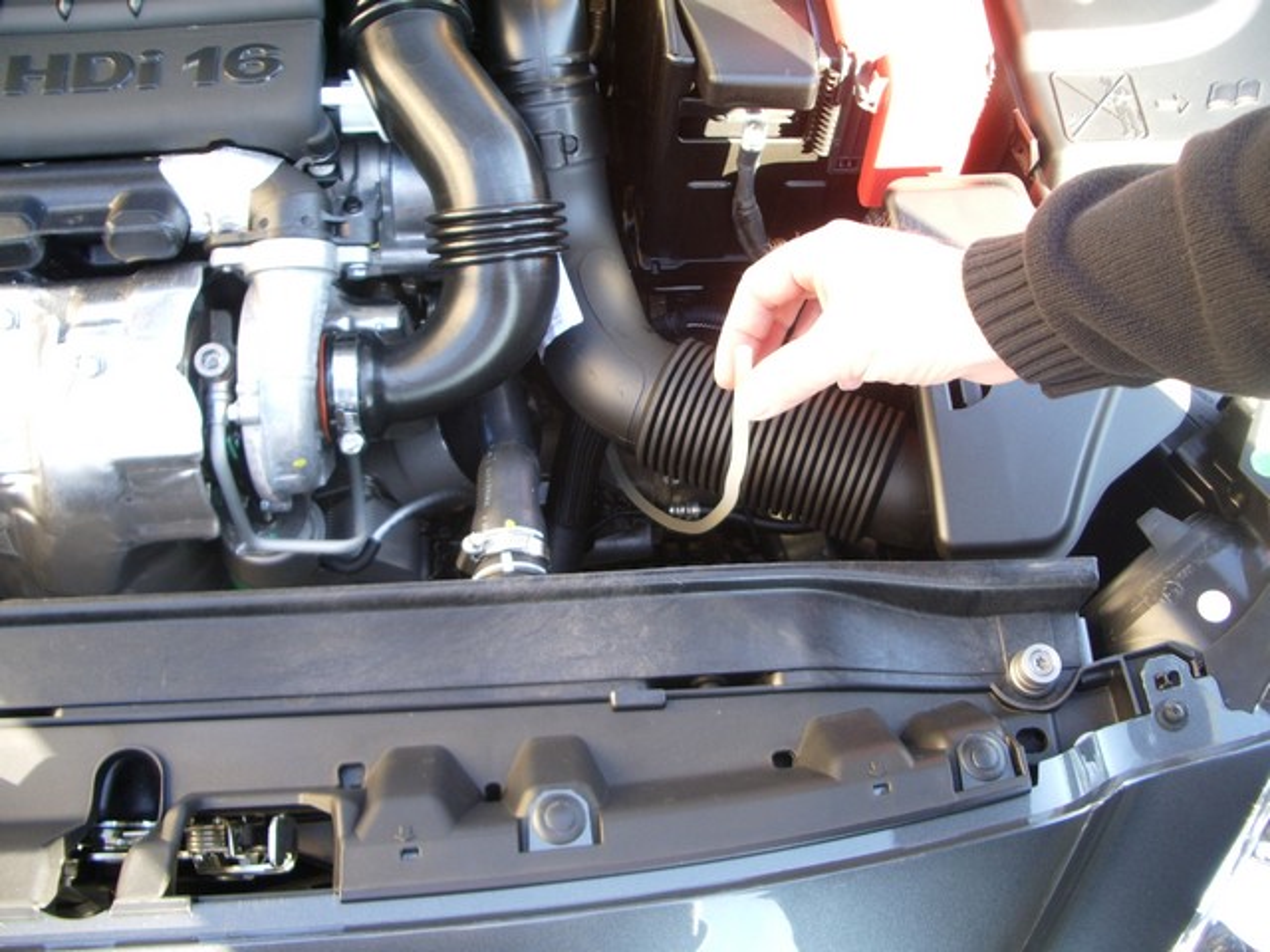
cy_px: 476
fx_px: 1284
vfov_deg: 40.7
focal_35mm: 35
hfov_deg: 52.6
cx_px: 635
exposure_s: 1/40
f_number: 2.6
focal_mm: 5.8
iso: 100
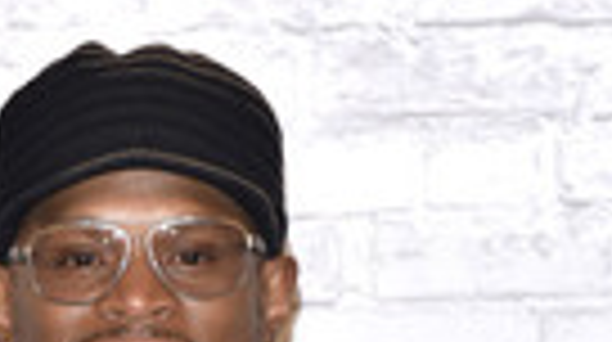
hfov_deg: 3.5
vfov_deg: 2.0
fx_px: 9981
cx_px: 148
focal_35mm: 616
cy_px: 873
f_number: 6.3
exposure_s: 1/250
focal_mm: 200
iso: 2000
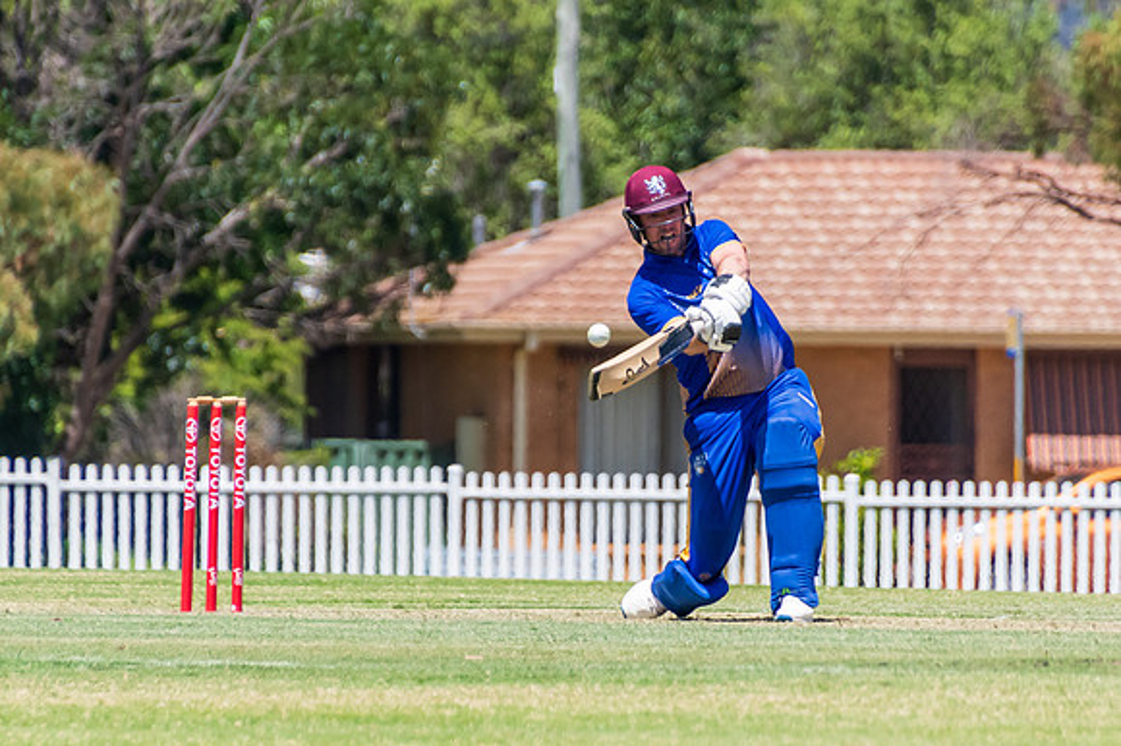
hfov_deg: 2.3
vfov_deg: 1.5
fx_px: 27733
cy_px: 378
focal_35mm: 891
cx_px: 605
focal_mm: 400
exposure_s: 1/2500
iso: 400
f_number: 6.3
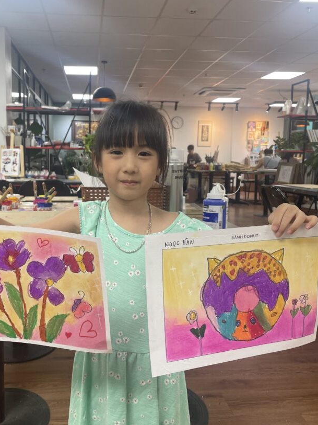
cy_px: 197
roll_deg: -0.6
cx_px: 123
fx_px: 392
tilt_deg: -5.3
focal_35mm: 32
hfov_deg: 43.8
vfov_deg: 56.8
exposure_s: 1/100
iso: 80
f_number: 1.6
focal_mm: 4.2
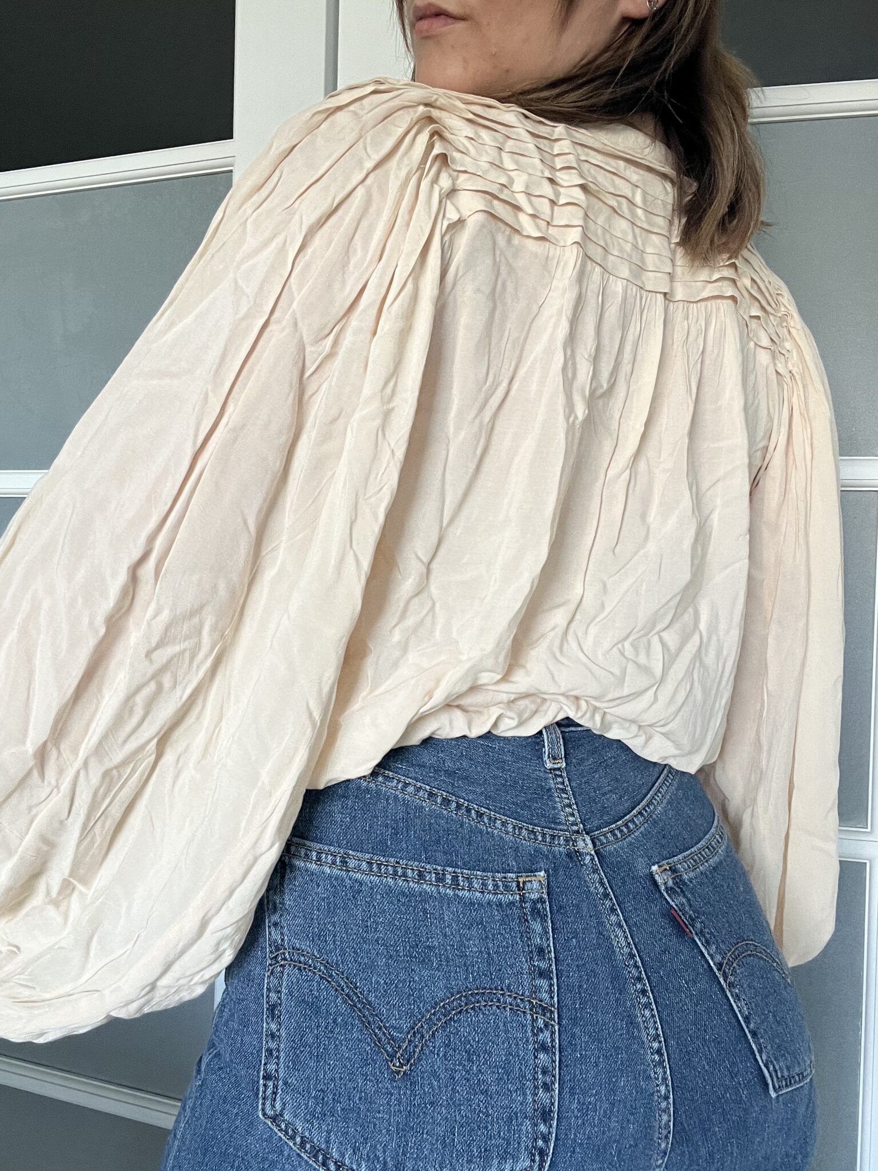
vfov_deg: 60.0
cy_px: 586
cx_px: 439
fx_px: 1015
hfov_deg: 46.8
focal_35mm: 30
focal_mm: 2.71
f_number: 2.2
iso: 125
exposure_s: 1/60
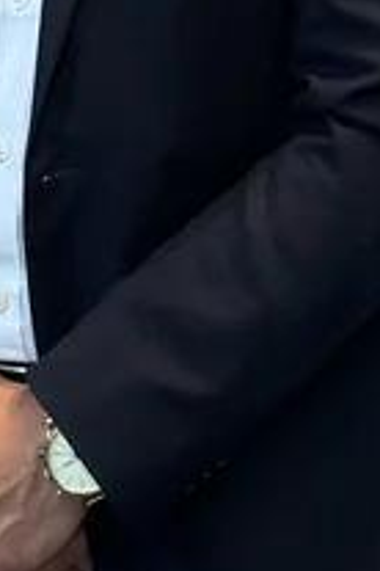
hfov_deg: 7.1
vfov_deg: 10.1
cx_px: 333
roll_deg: +2.0
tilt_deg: -4.8
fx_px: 3056
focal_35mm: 193
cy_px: -425
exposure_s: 1/40
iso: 320
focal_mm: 6.76
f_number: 1.78
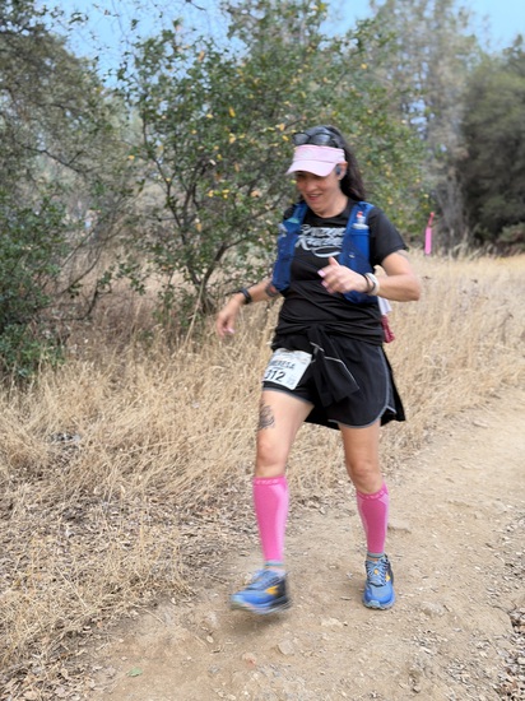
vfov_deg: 39.7
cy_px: 350
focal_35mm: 48
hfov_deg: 30.2
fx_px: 971
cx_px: 262
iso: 160
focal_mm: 6.76
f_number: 1.78
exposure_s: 1/60
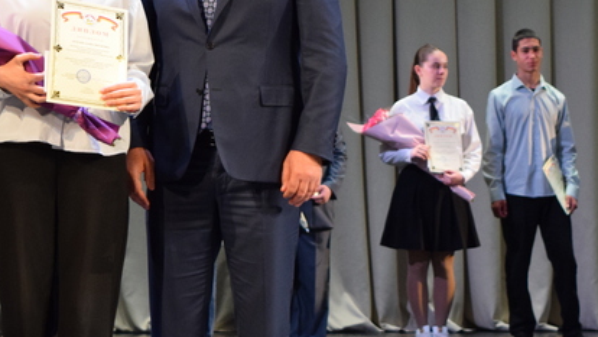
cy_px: -8
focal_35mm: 158
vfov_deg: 7.6
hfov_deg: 13.6
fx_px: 2506
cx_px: 156
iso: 1600
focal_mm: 52
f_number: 5.6
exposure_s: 1/60
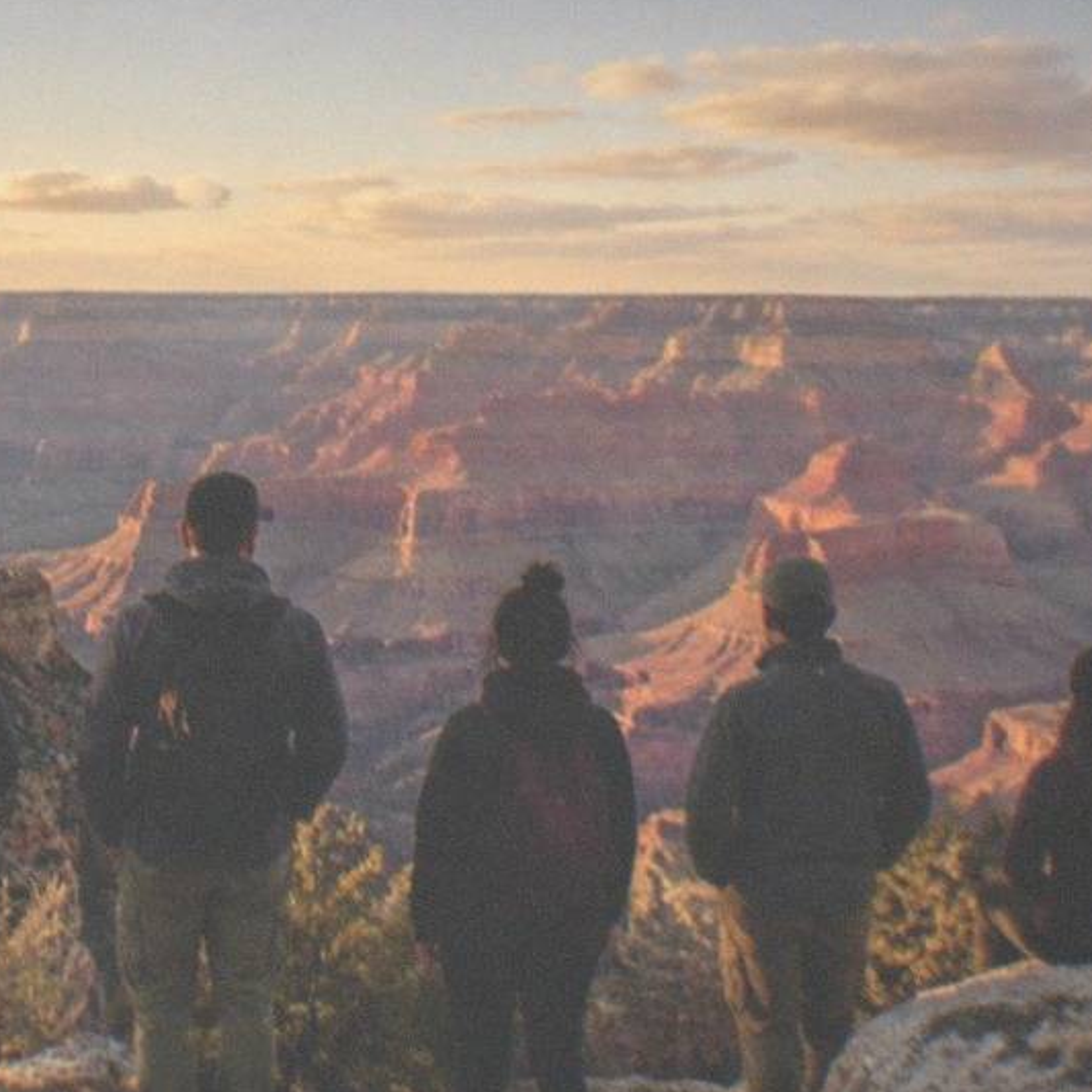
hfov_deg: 16.9
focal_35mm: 102
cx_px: 213
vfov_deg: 17.0
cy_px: 635
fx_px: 3640
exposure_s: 1/400
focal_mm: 64
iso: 400
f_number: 8
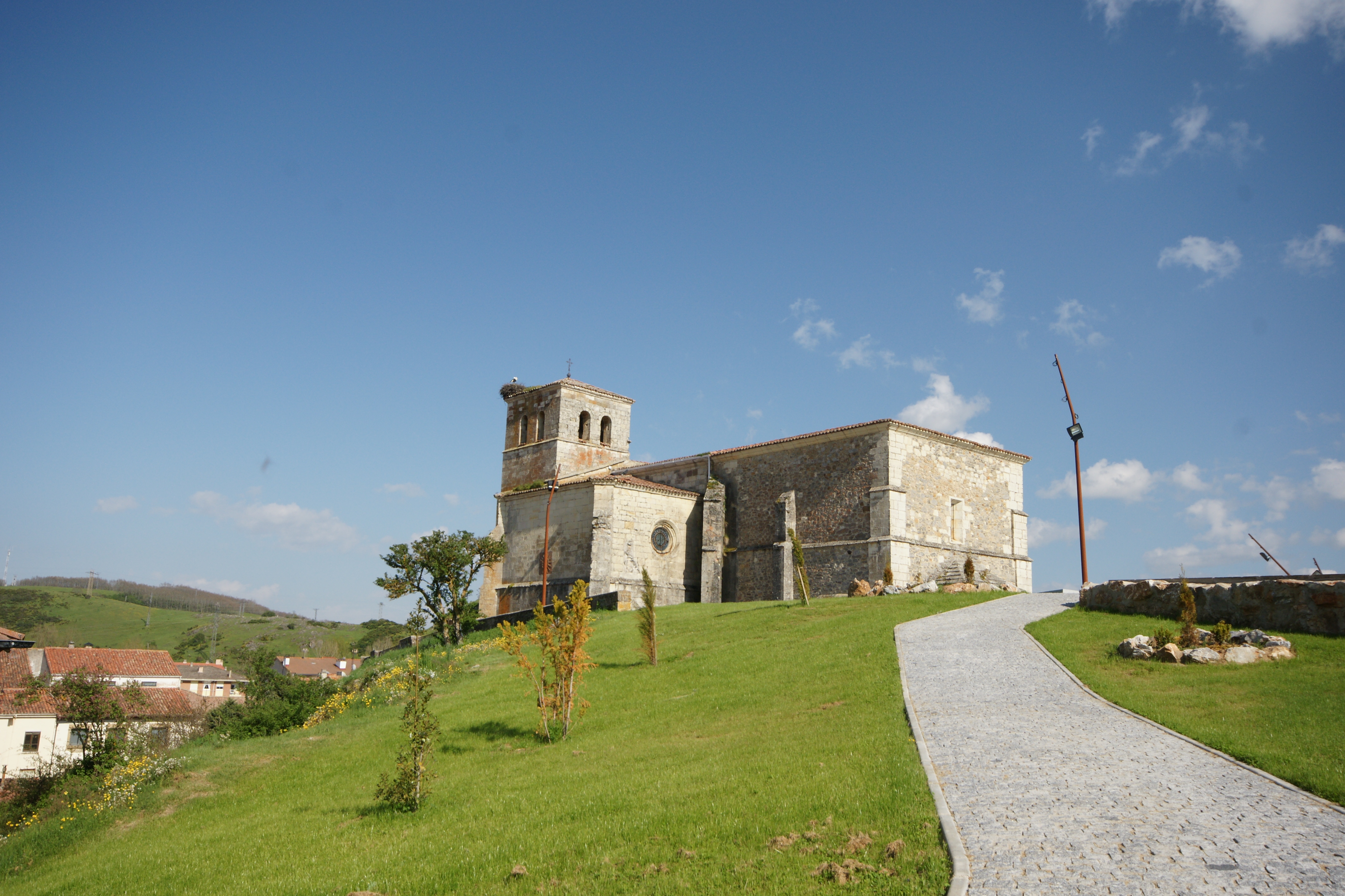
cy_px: 448
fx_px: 1121
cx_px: 672
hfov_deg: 61.9
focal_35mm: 30
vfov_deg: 43.6
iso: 200
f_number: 11
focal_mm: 20
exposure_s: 1/320
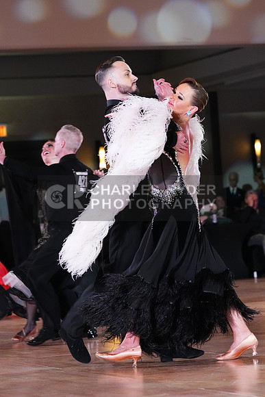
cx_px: 132
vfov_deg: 14.1
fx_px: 1611
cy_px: 198
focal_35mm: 146
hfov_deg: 9.4
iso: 8000
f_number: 5.6
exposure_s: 1/400
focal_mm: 146
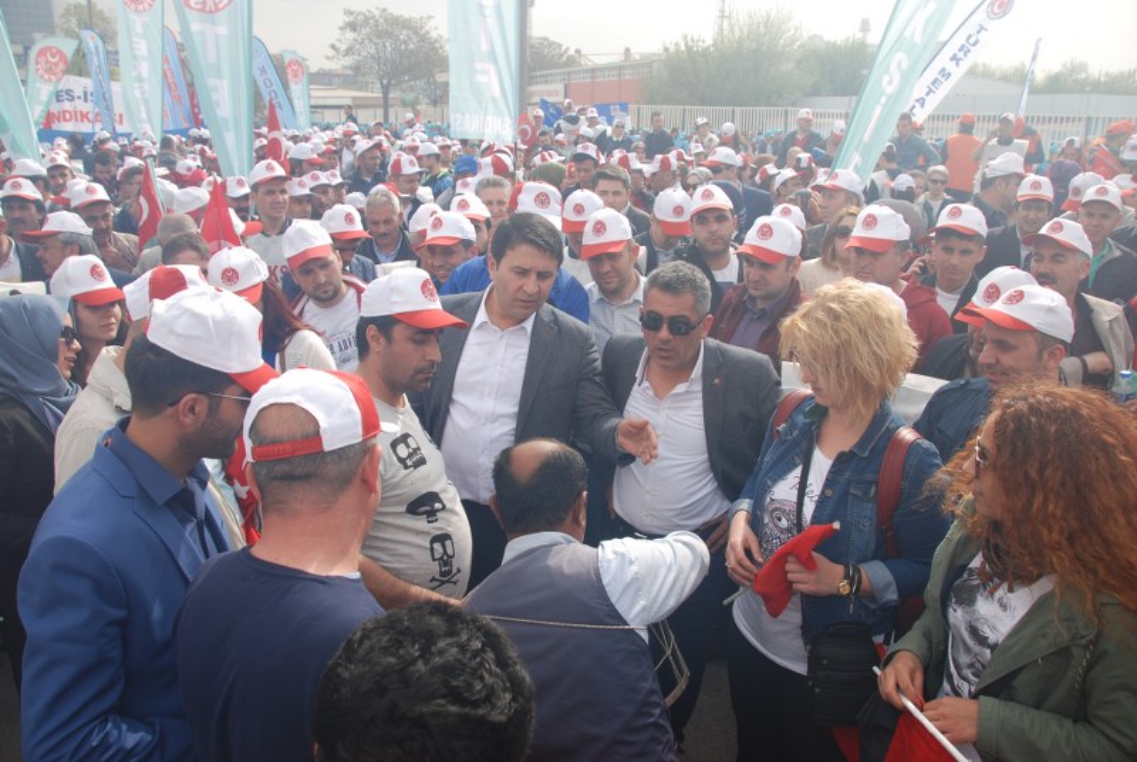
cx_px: 568
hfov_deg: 67.3
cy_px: 381
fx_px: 854
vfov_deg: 48.1
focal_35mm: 27
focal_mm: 18
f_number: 7.1
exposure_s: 1/200
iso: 100
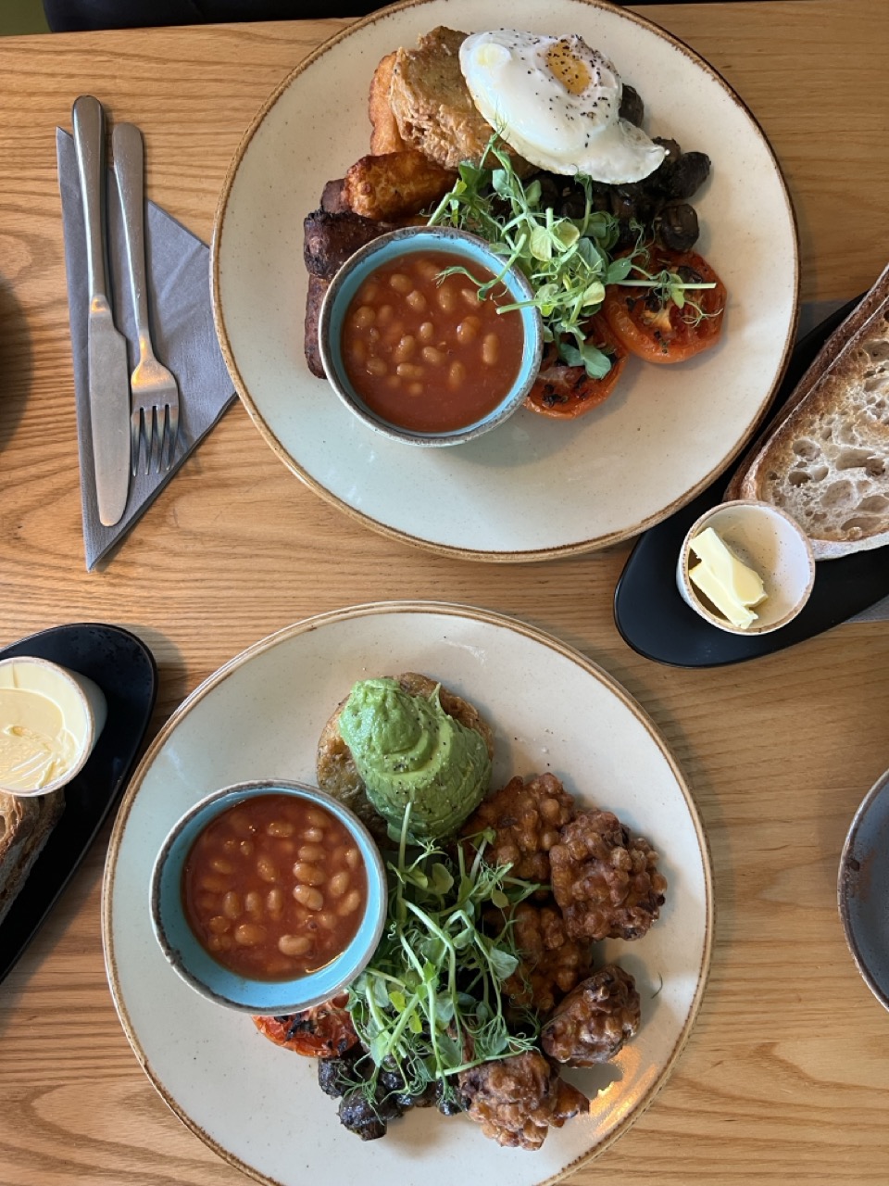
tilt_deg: -86.9
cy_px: 593
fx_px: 890
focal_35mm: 26
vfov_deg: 67.3
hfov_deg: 53.1
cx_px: 444
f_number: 1.5
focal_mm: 5.7
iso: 125
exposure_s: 1/50
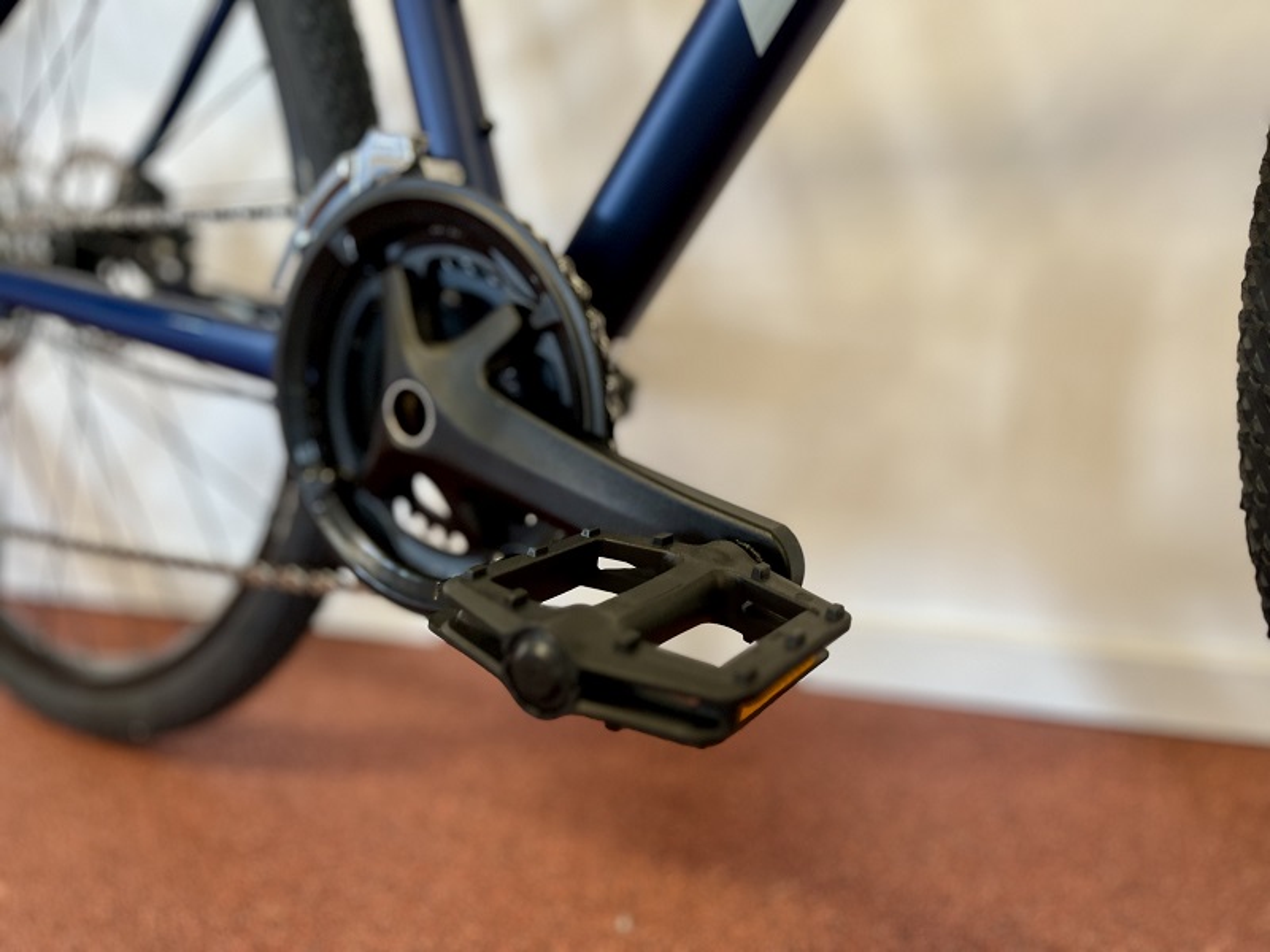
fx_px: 954
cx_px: 635
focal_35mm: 26
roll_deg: +2.2
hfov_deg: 67.3
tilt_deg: -15.9
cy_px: 476
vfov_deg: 53.1
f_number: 1.6
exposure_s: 1/50
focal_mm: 5.1
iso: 80
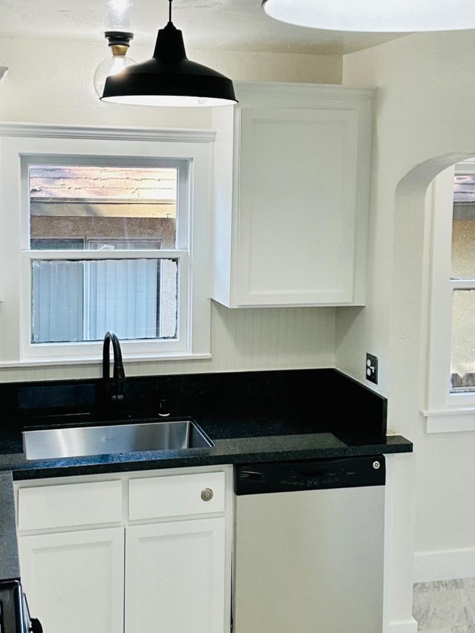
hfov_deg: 31.5
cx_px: 204
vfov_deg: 41.0
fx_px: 841
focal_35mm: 46
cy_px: 252
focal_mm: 2.69
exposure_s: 1/60
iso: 40
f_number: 1.9
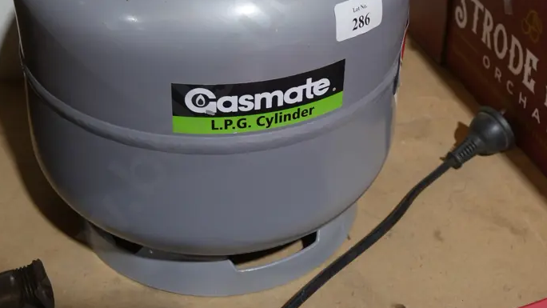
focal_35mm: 62
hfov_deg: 33.8
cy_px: 12
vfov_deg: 19.0
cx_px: 266
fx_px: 899
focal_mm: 19
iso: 500
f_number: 4.1
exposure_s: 1/60
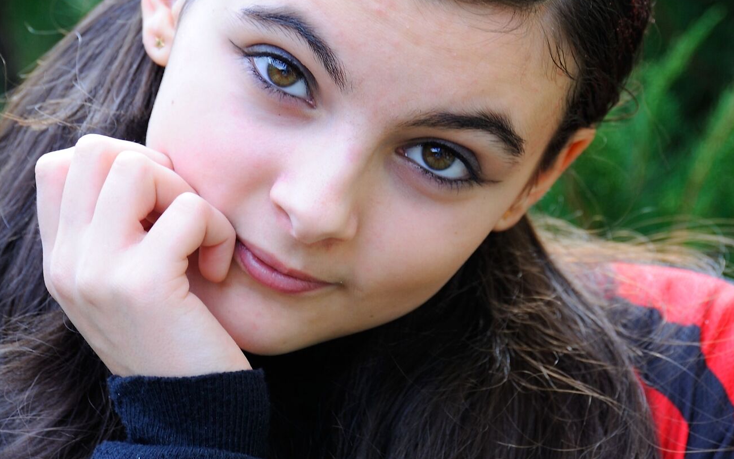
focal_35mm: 227
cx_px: 407
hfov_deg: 9.2
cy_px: 83
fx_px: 4542
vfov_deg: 5.8
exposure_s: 1/60
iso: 200
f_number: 5.6
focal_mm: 120
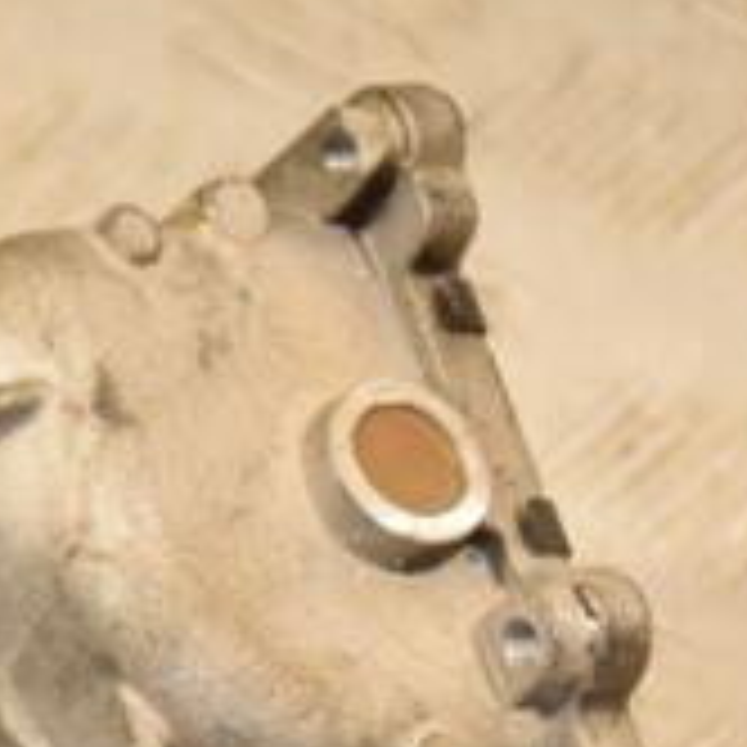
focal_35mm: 345
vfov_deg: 5.1
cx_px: -432
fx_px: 8412
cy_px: 702
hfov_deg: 5.0
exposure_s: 1/200
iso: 800
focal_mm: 75
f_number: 5.3
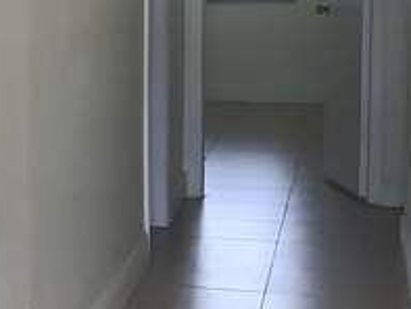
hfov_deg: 13.7
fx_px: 1497
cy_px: 109
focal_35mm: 126
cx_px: -361
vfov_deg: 11.8
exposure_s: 1/100
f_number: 2.4
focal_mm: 3.3
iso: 80
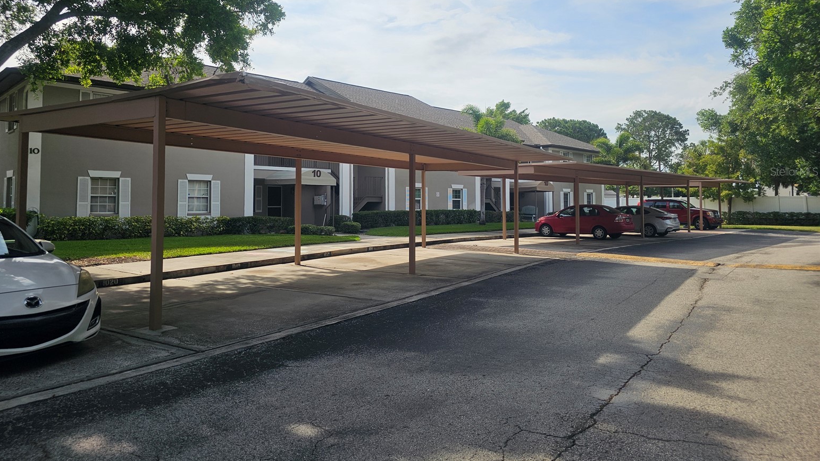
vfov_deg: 44.0
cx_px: 395
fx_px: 565
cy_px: 171
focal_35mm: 26
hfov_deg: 71.9
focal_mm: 6.3
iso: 10
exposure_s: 1/732
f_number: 1.7
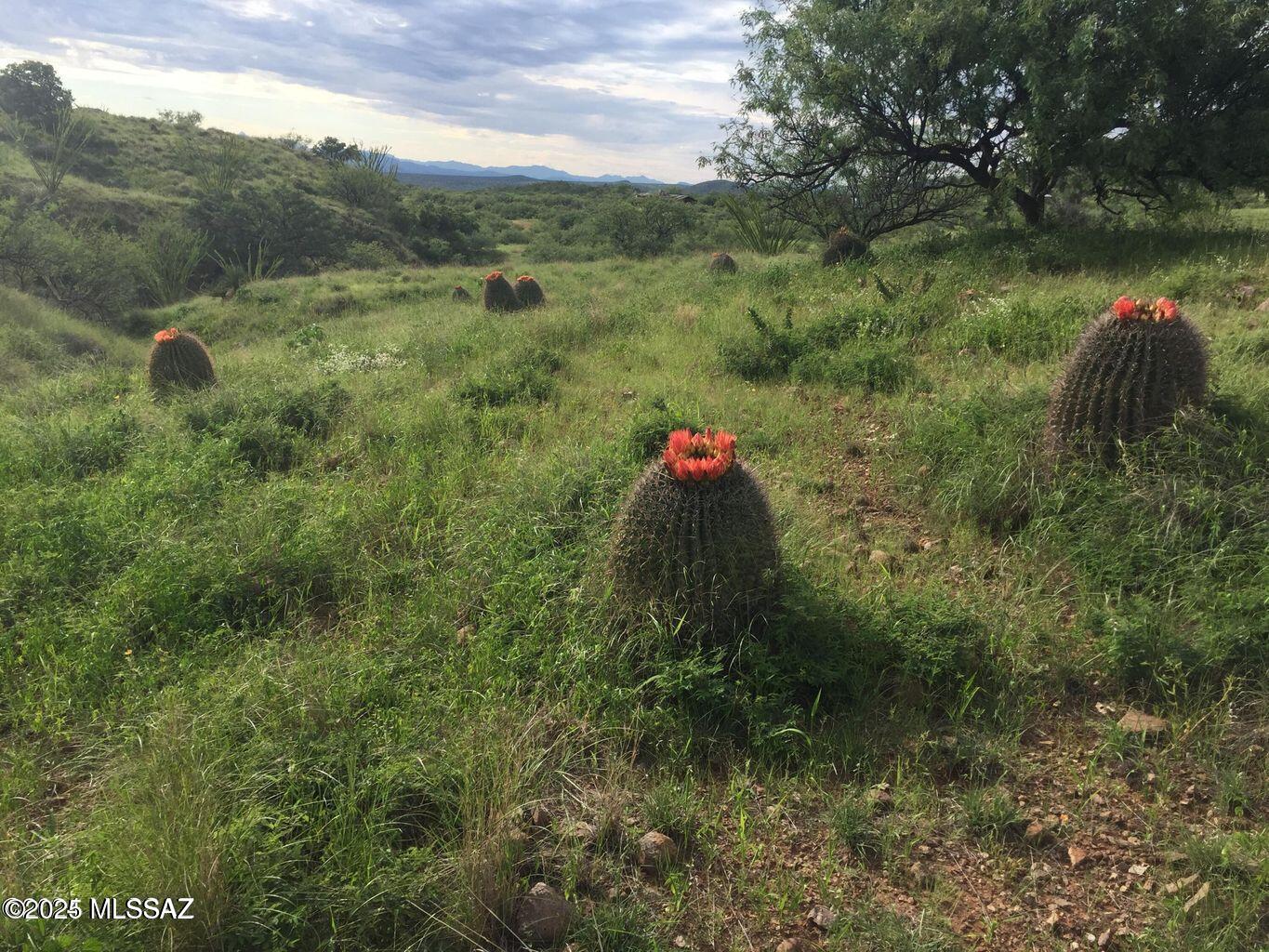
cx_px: 634
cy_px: 476
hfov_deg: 61.7
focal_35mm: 29
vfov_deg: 48.2
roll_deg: -4.9
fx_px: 1063
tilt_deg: -13.9
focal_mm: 4.15
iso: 32
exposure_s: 1/1276
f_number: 2.2
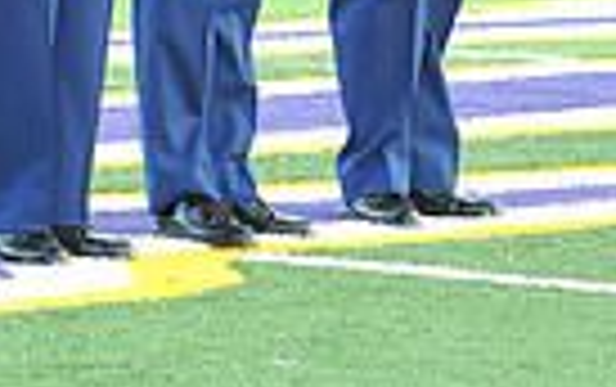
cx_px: 423
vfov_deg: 2.7
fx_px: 8119
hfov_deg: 4.3
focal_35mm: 483
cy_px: -774
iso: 640
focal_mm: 112
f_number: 6.3
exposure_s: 1/100
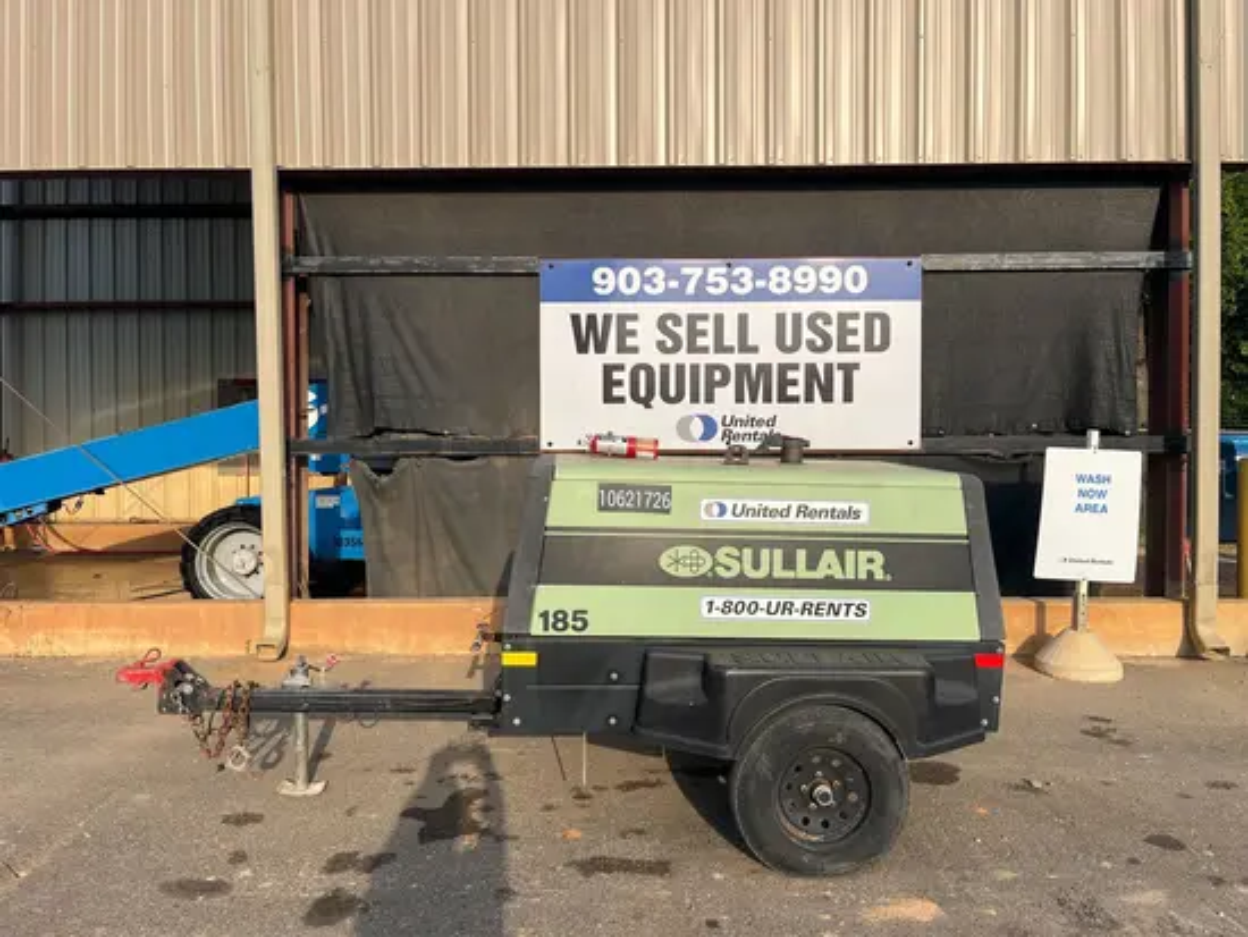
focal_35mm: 26
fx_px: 938
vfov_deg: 53.1
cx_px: 624
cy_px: 468
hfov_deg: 67.3
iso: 50
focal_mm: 5.1
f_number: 1.6
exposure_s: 1/3049
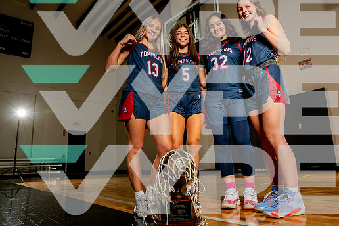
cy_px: 100
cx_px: 189
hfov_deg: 67.2
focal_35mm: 27
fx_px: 254
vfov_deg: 47.8
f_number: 8
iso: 250
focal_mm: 24
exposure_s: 1/400
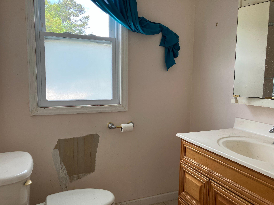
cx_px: 137
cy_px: 102
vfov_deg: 49.7
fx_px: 222
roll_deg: -0.4
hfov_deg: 63.4
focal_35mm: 28
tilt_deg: -5.8
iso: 40
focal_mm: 3.99
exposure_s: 1/162
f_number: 1.8
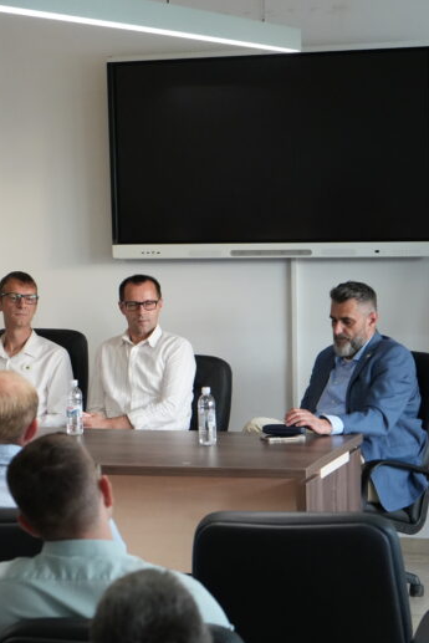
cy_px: 322
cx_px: 20
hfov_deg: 13.4
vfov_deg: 20.2
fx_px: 1804
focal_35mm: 101
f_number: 5.6
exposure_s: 1/200
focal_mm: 67
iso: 5000
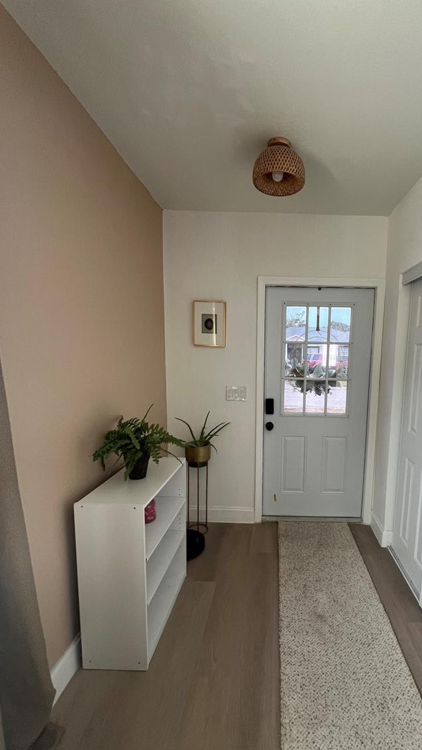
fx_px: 299
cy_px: 394
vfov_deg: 102.9
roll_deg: -0.1
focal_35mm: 15
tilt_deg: -7.8
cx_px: 278
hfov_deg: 68.7
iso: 160
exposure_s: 1/99
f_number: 1.8
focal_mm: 1.57
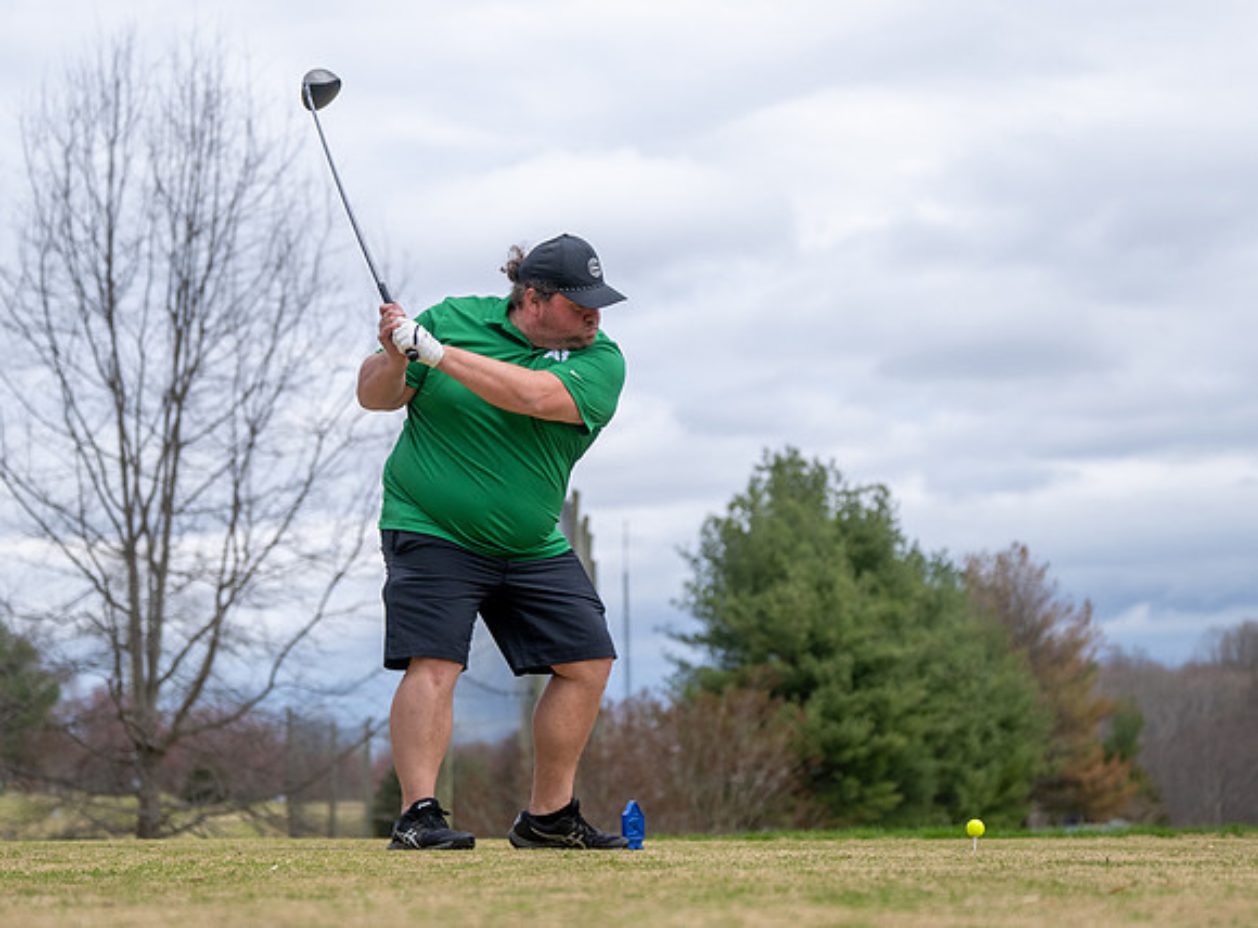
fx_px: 3594
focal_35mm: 99
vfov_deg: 14.7
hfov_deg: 19.9
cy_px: 478
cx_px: 575
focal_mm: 56
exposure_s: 1/5000
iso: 360
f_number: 2.8
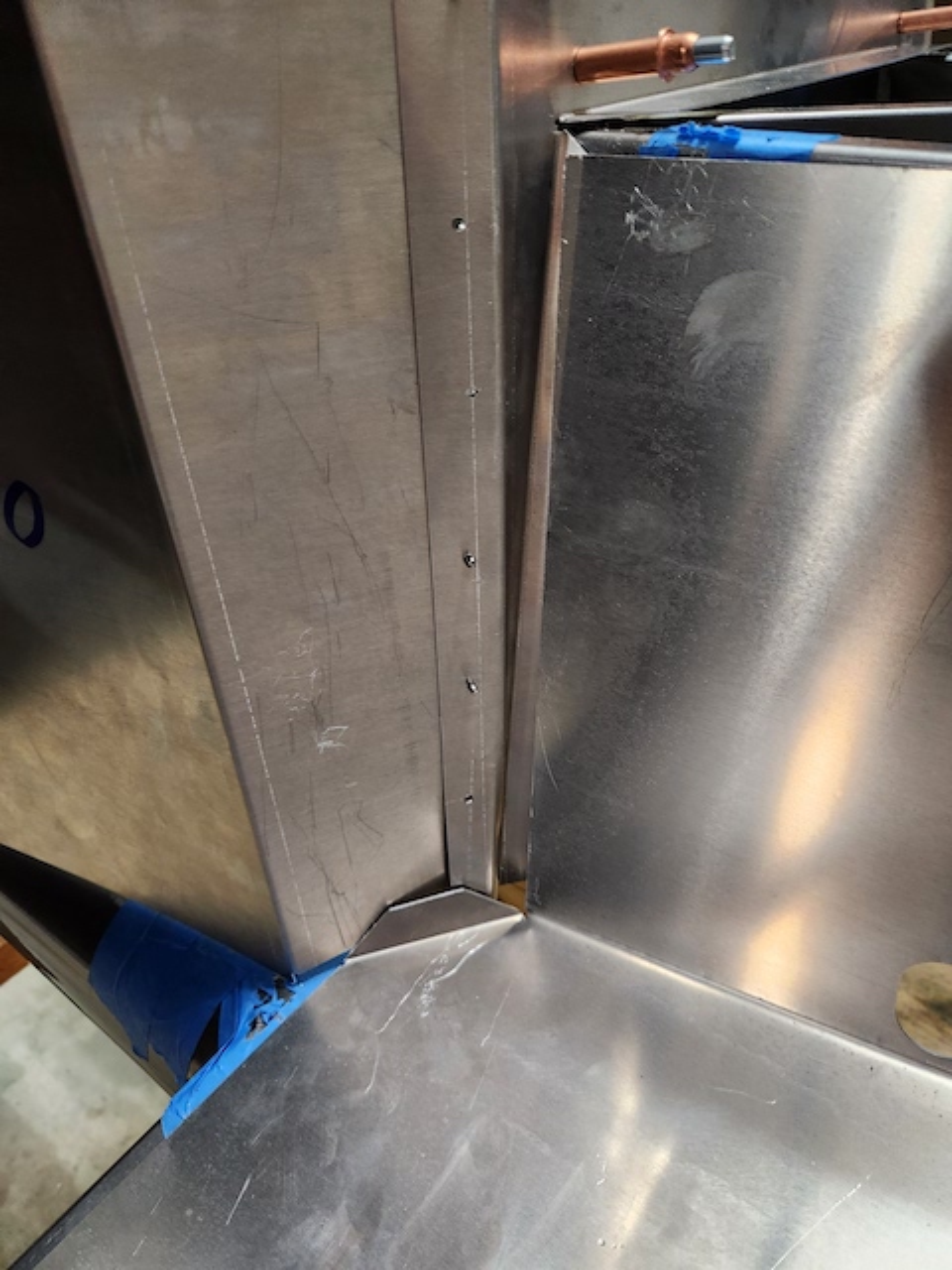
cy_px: 635
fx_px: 843
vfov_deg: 73.9
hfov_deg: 58.9
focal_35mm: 23
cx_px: 476
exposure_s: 1/40
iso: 640
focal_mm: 5.4
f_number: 1.8
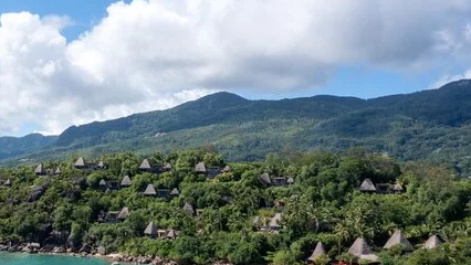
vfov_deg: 26.9
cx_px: 129
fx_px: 550
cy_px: 187
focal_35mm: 44
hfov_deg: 45.1
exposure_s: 1/500
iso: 100
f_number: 8
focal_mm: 10.26
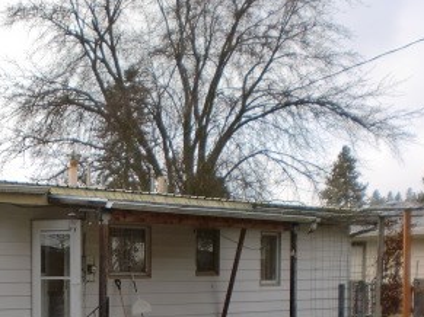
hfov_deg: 24.5
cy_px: 346
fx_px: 943
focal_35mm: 77
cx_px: 35
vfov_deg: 18.4
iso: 64
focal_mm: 6.3
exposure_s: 1/500
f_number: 3.1
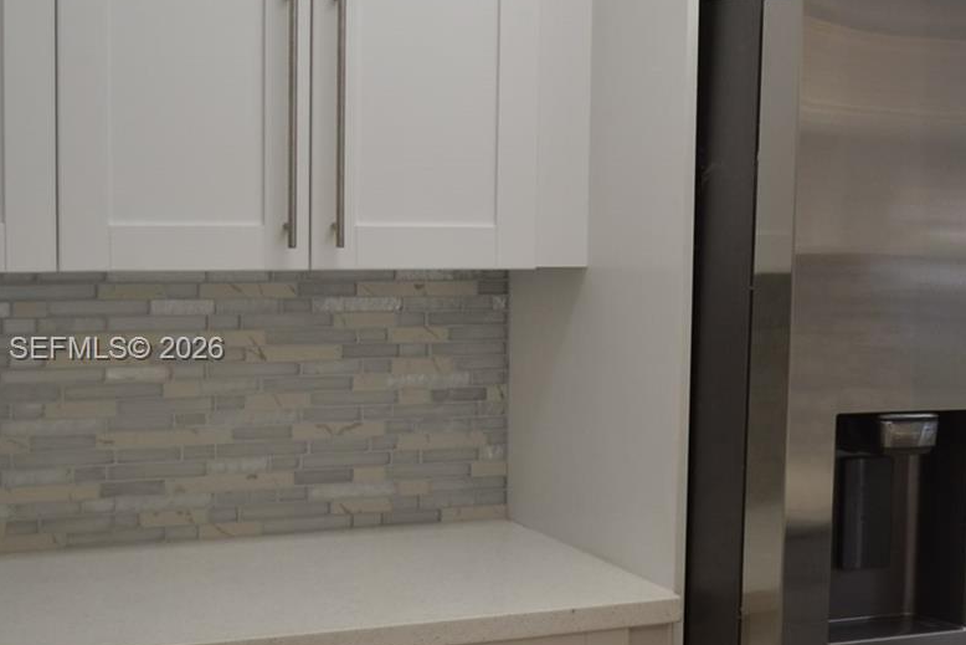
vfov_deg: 18.4
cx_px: 831
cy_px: 350
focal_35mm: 74
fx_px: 1986
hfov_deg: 26.6
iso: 400
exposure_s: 1/60
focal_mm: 24
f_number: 4
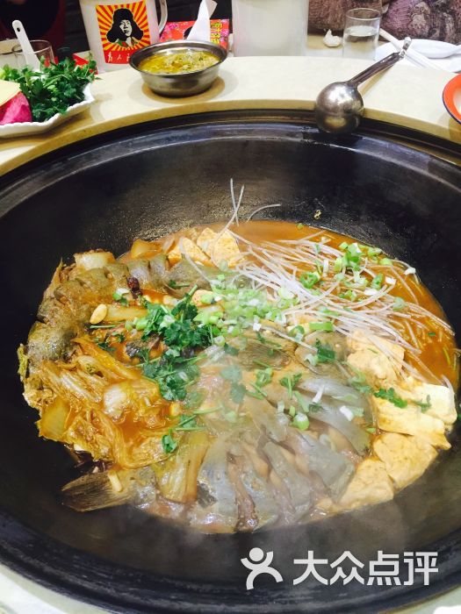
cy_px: 307
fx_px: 515
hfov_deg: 48.2
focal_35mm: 29
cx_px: 230
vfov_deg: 61.7
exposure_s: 1/17
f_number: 2.2
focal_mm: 4.15
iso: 100
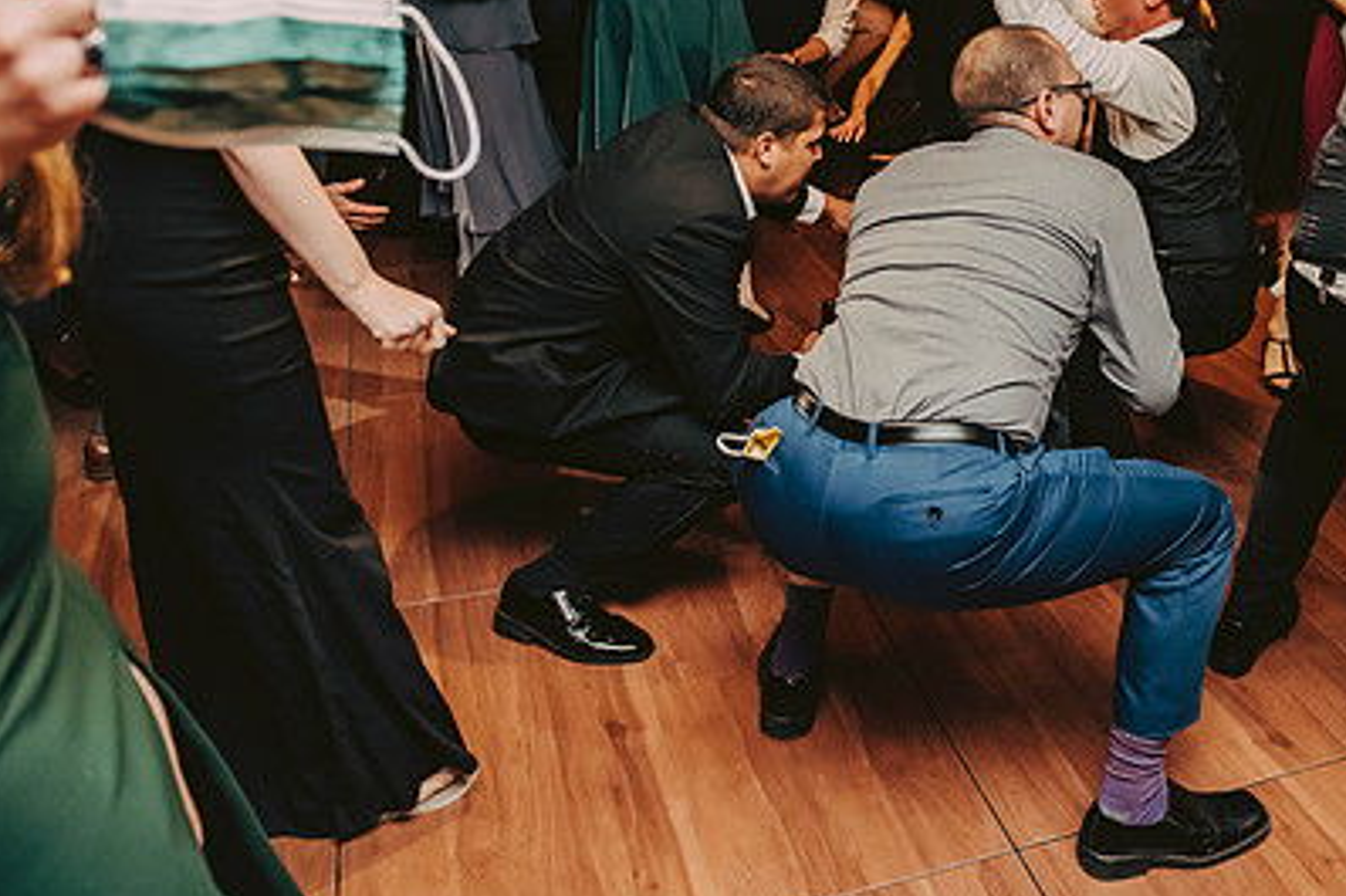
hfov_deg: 52.8
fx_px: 1308
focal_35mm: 35
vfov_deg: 37.5
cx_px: 954
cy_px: 320
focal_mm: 24
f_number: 3.2
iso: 2000
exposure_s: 1/200
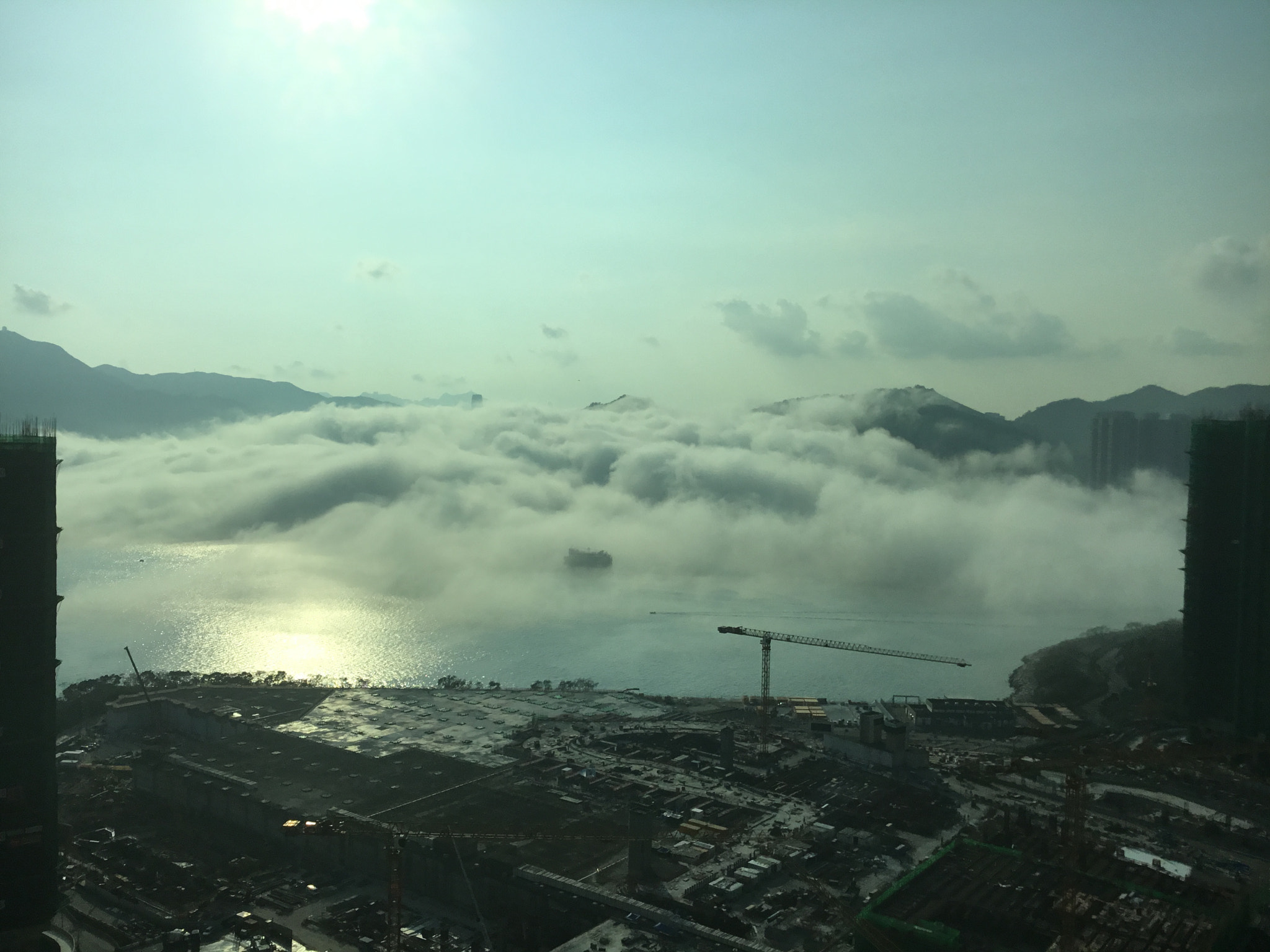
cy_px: 476
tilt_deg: -1.6
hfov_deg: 58.4
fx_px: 1137
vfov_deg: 45.4
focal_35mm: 31
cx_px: 635
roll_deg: -1.2
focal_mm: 3.3
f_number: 2.4
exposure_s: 1/4292
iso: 25
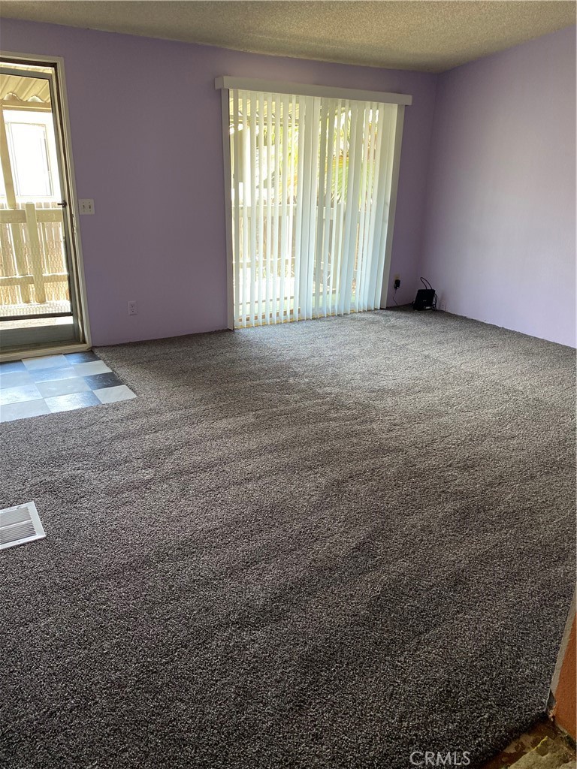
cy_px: 384
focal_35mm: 26
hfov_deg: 53.1
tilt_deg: -21.3
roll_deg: -0.7
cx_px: 288
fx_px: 578
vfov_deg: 67.3
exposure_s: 1/60
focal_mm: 4.25
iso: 125
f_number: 1.8
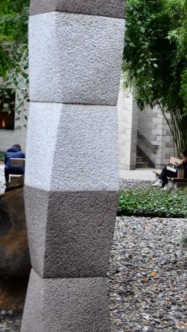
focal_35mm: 90
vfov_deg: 23.7
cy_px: 173
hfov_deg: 12.8
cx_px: 269
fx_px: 794
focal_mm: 28
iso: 400
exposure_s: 1/60
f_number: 5
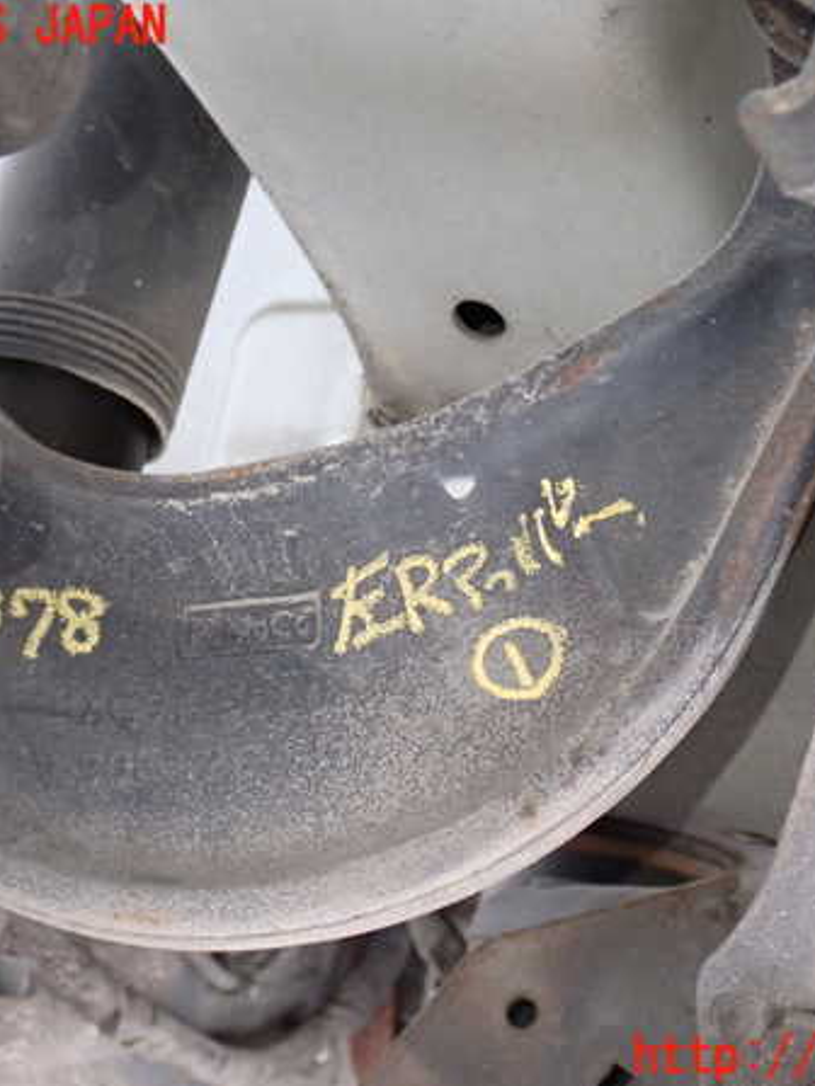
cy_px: 543
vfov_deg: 29.0
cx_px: 454
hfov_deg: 21.9
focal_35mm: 67
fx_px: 2103
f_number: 3.2
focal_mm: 9.01
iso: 800
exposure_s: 1/30
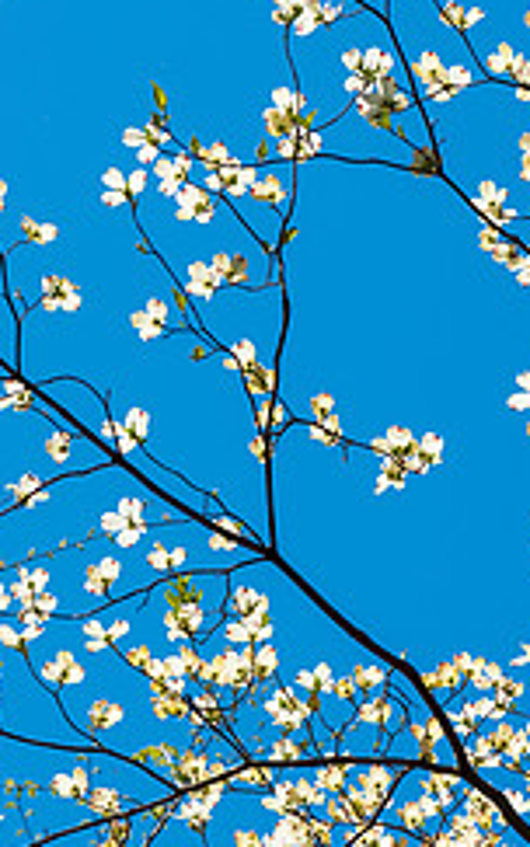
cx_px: 321
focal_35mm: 198
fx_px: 4573
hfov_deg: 6.6
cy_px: 537
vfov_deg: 10.6
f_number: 9.5
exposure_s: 1/350
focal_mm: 105
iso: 100
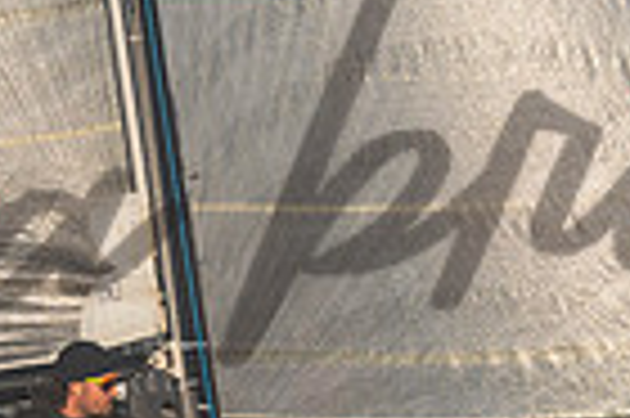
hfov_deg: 5.9
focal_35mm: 348
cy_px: 160
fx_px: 6083
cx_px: 598
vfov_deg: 3.9
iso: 400
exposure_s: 1/1250
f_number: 8
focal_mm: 84
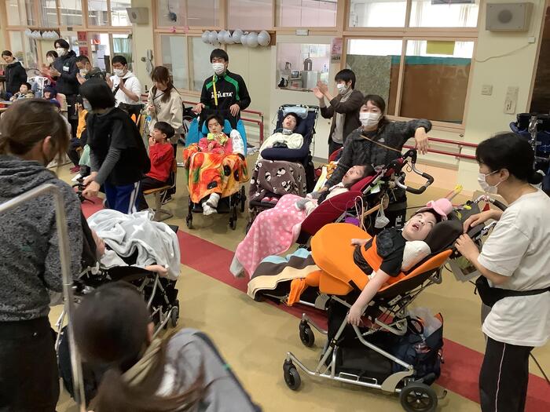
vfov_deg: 45.4
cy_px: 206
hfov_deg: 58.4
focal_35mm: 31
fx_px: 493
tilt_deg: -18.0
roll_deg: -0.5
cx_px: 275
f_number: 2.4
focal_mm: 3.3
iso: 200
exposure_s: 1/50
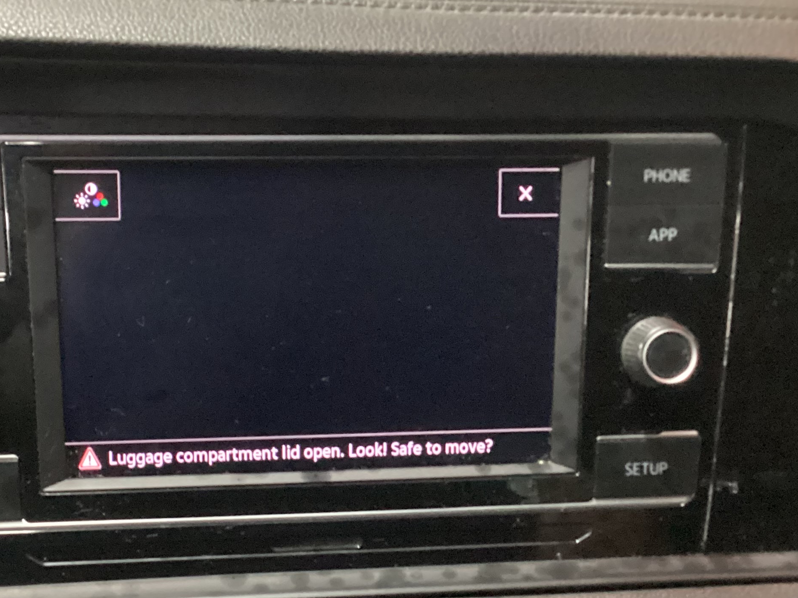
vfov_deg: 27.0
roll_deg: -3.5
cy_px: 350
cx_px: 310
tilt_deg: -31.4
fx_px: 1245
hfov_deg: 35.4
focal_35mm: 54
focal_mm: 3.3
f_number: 2.4
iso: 800
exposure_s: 1/17
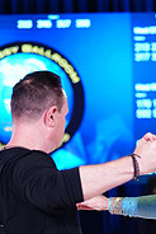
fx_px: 1512
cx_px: 105
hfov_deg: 5.9
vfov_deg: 8.7
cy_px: 327
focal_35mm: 233
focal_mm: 74
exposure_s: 1/400
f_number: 2.8
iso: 2000
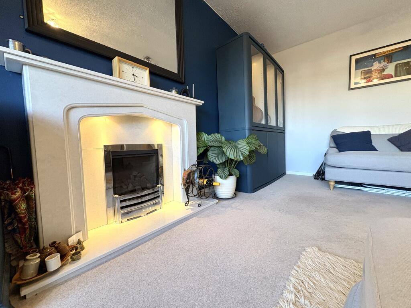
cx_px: 206
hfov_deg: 102.1
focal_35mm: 14
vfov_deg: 85.7
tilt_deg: -3.2
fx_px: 166
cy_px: 154
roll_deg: +2.4
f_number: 2.2
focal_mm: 2.22
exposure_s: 1/100
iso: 200
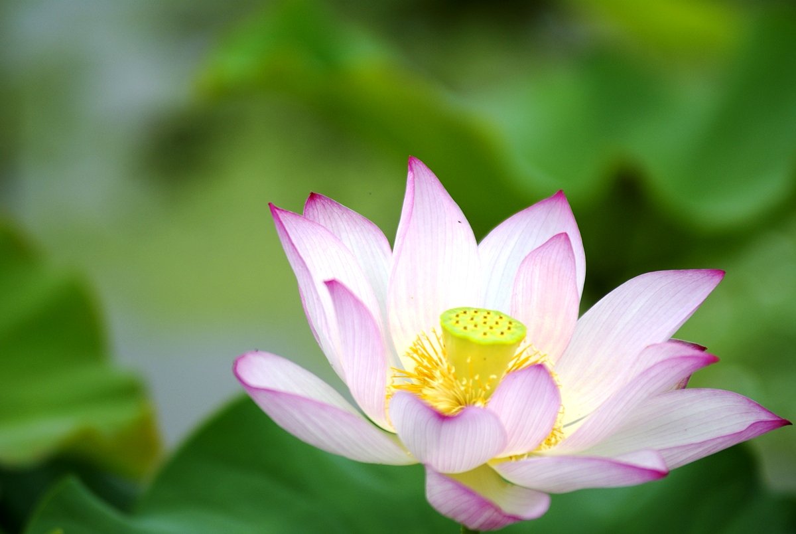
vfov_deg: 4.6
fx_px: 6643
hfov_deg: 6.9
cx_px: 398
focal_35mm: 300
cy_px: 267
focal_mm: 200
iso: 100
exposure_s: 1/1250
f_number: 2.8
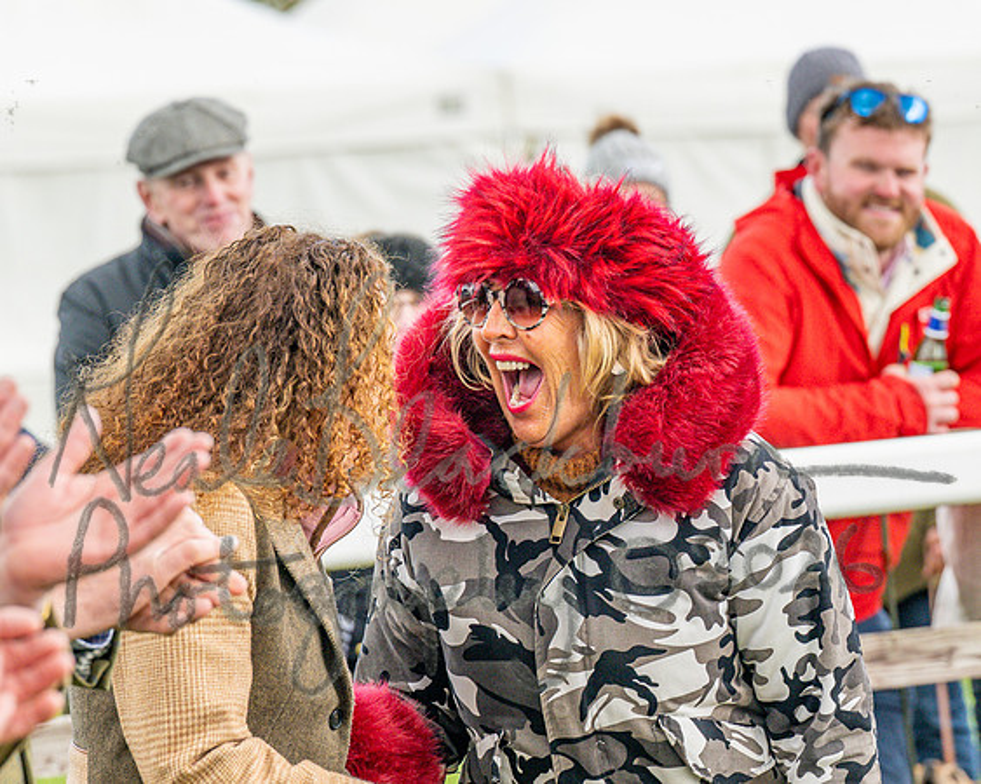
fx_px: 8117
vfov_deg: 5.5
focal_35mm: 280
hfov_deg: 6.9
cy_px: 392
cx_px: 738
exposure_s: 1/640
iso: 250
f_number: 4.5
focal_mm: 120
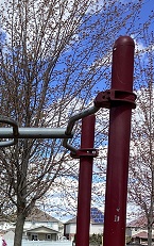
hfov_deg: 17.3
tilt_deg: +0.9
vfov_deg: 27.5
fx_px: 475
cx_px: -43
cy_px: 239
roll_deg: -1.5
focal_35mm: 71
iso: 25
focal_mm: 3.3
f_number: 2.4
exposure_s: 1/734
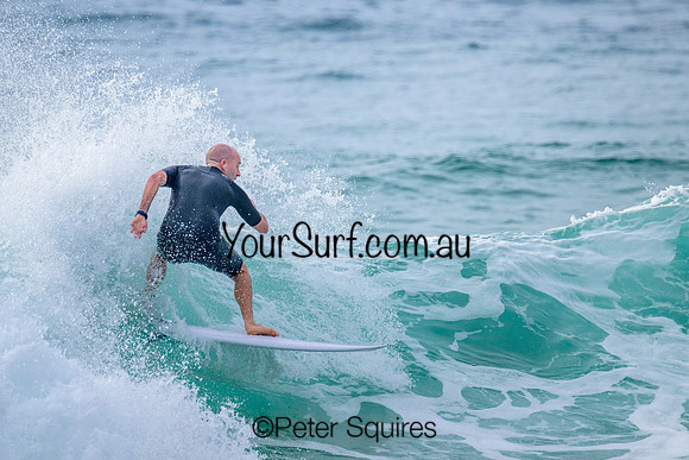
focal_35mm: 972
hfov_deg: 2.1
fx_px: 18612
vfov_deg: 1.4
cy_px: 185
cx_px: 294
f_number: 11
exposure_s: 1/2000
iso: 1000
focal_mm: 800
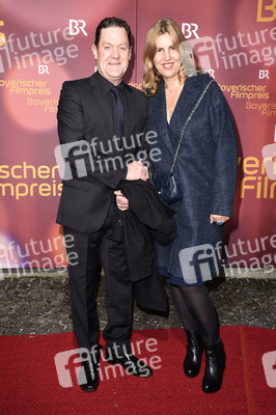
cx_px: 138
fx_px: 449
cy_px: 208
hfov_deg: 34.2
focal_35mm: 39
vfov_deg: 49.6
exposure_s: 1/160
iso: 320
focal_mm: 26
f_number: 6.3
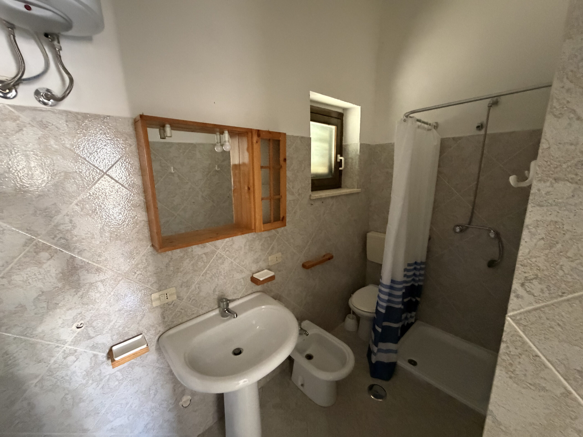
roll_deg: +1.7
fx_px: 236
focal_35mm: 14
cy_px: 218
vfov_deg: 85.7
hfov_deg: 102.1
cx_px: 292
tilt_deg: -12.2
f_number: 2.2
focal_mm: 2.22
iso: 1250
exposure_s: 1/60
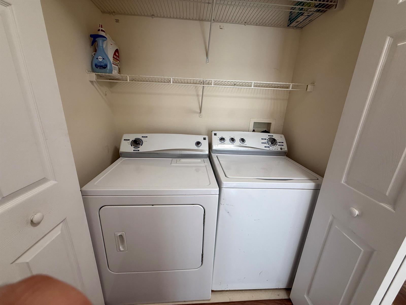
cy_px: 152
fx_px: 164
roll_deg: -2.0
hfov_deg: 102.1
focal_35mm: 14
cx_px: 203
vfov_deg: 85.7
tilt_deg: -17.5
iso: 160
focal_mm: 2.22
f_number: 2.2
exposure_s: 1/120
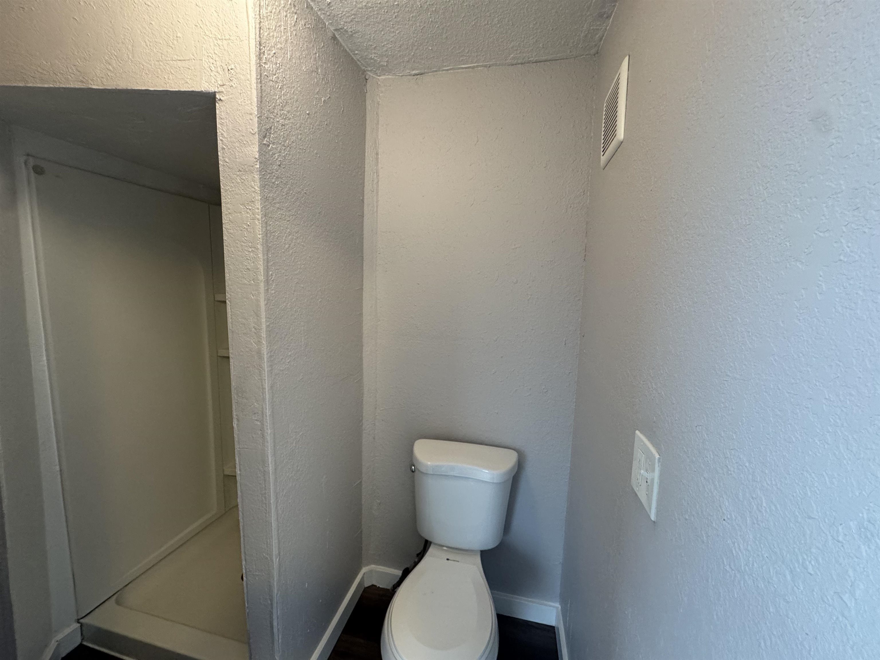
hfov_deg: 102.1
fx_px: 356
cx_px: 440
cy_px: 330
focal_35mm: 14
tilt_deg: -7.9
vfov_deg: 85.7
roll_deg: -1.5
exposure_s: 1/60
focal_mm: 2.22
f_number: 2.2
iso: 250
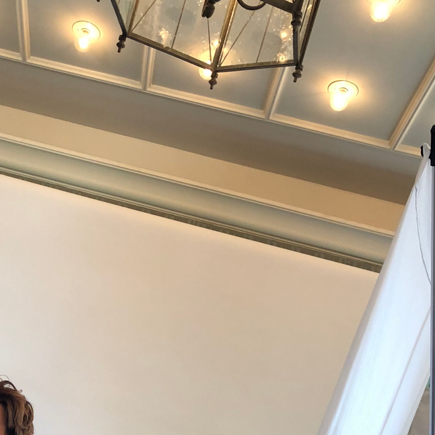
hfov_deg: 23.9
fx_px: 995
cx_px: 33
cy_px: 518
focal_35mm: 70
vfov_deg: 22.7
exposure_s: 1/24
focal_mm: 3.99
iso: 32
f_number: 1.8
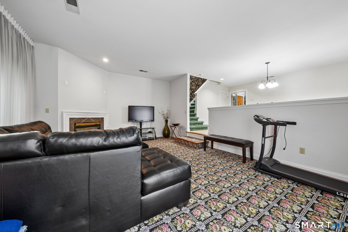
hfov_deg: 112.6
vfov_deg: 90.0
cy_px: 116
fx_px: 116
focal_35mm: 12
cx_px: 174
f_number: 16
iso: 400
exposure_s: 2
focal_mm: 12
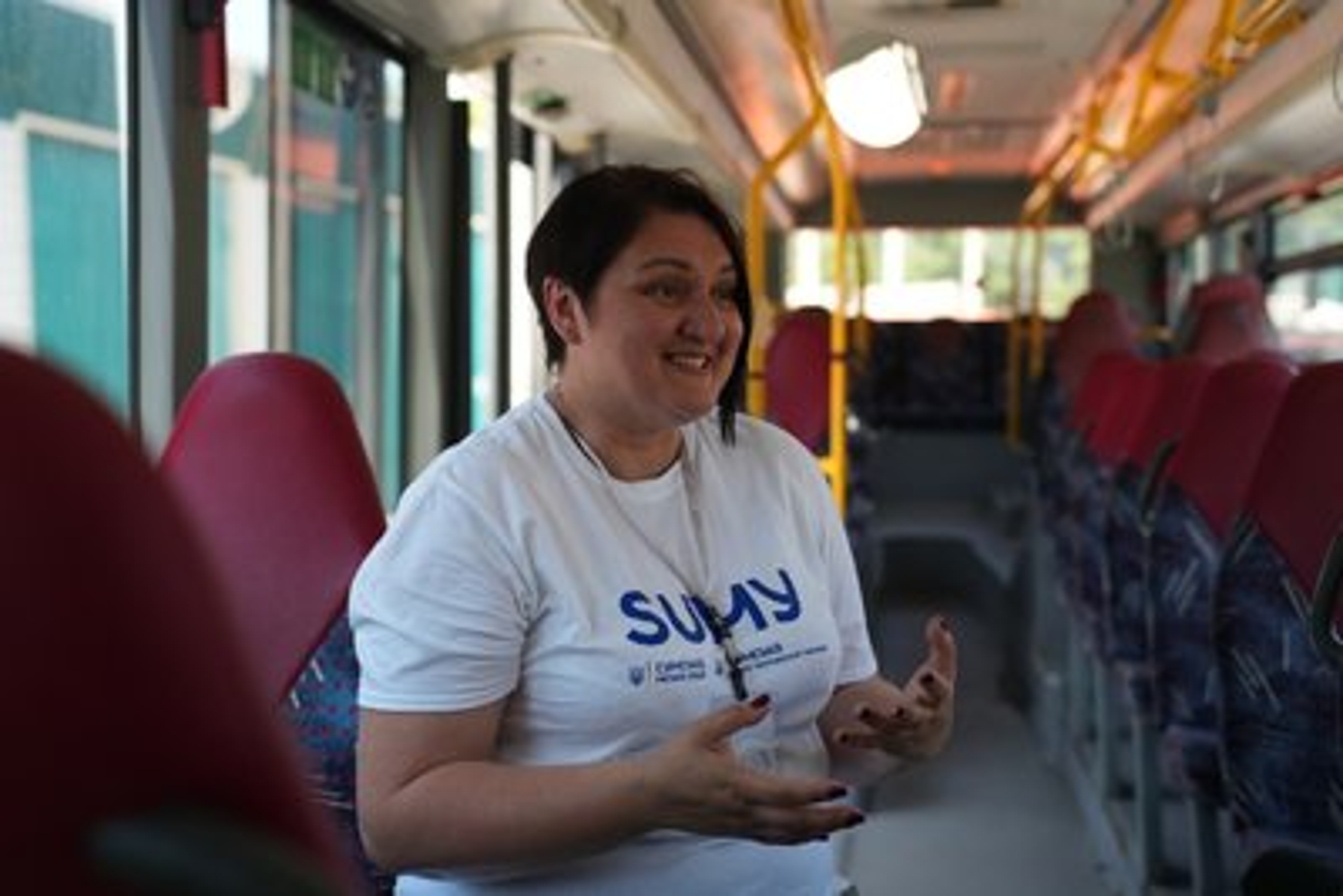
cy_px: 448
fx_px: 1829
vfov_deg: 27.5
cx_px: 672
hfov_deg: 40.3
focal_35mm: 49
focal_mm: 49
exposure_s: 1/160
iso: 2500
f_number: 2.8
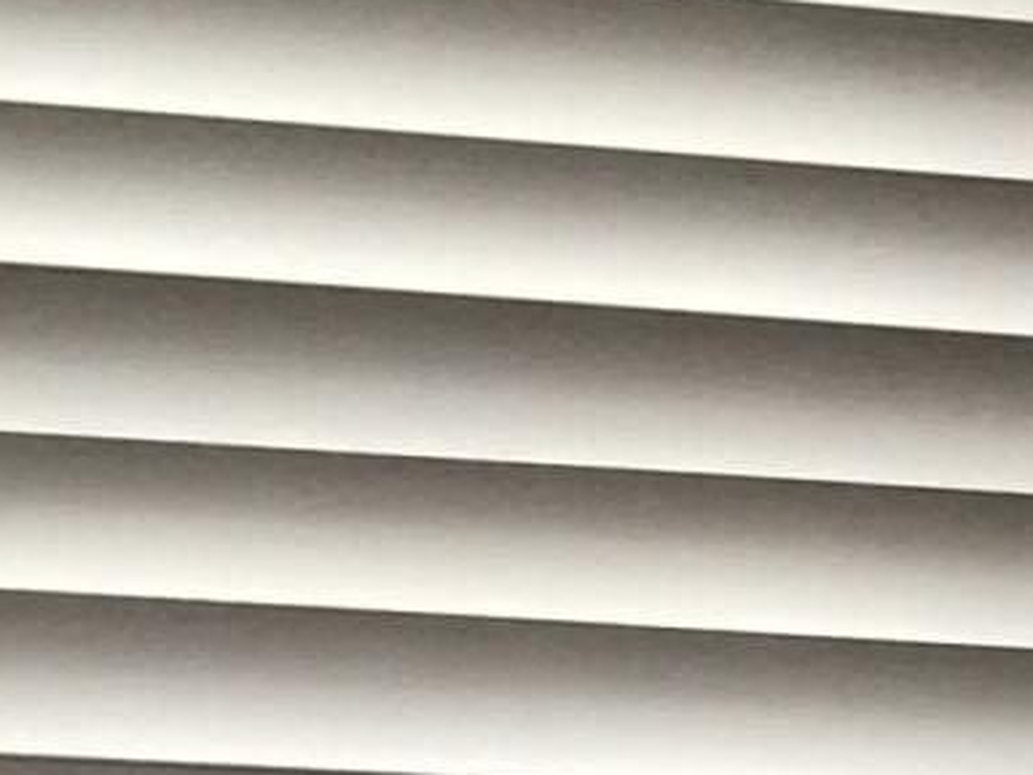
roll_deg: -1.1
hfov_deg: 8.0
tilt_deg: -8.4
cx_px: 2624
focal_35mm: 226
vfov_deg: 5.9
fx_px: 6746
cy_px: 2725
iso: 25
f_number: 2.2
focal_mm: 4.15
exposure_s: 1/40
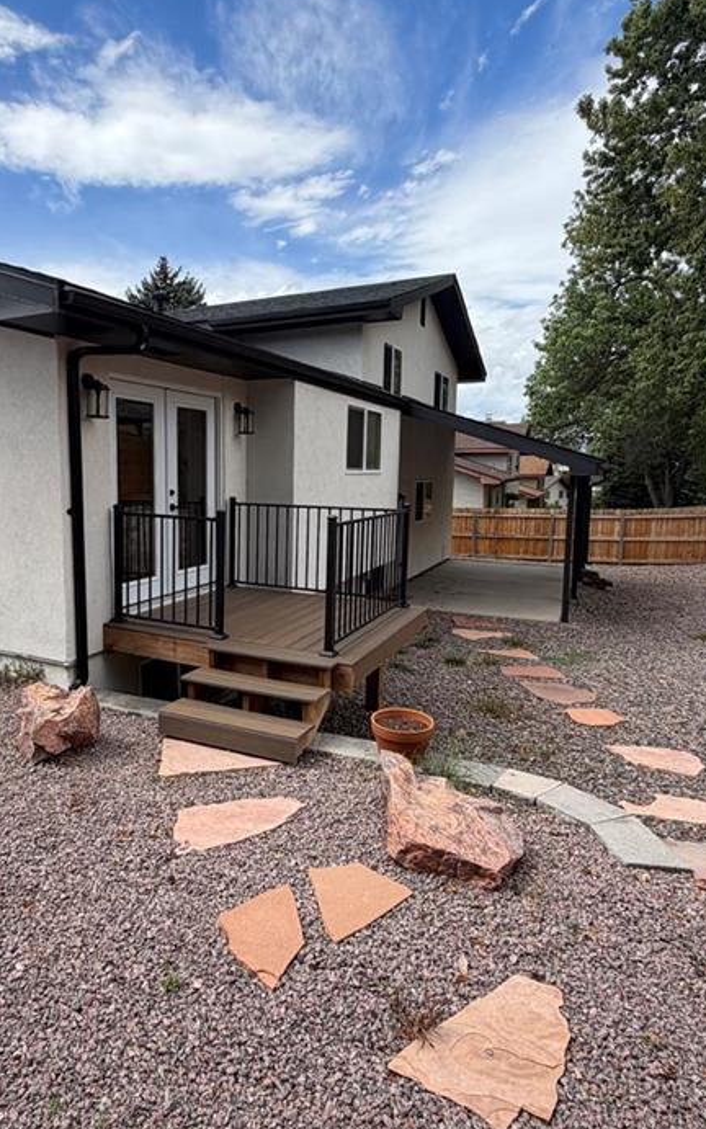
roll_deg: -0.2
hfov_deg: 54.3
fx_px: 677
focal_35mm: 22
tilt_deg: -5.4
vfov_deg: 79.6
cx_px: 258
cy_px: 554
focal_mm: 2.22
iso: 25
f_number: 2.2
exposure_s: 1/770
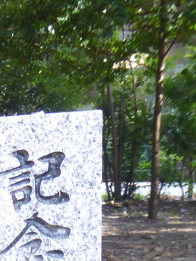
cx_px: -111
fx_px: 701
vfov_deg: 19.9
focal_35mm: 93
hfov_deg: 14.6
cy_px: 309
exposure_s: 1/125
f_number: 3.5
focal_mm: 5
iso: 400
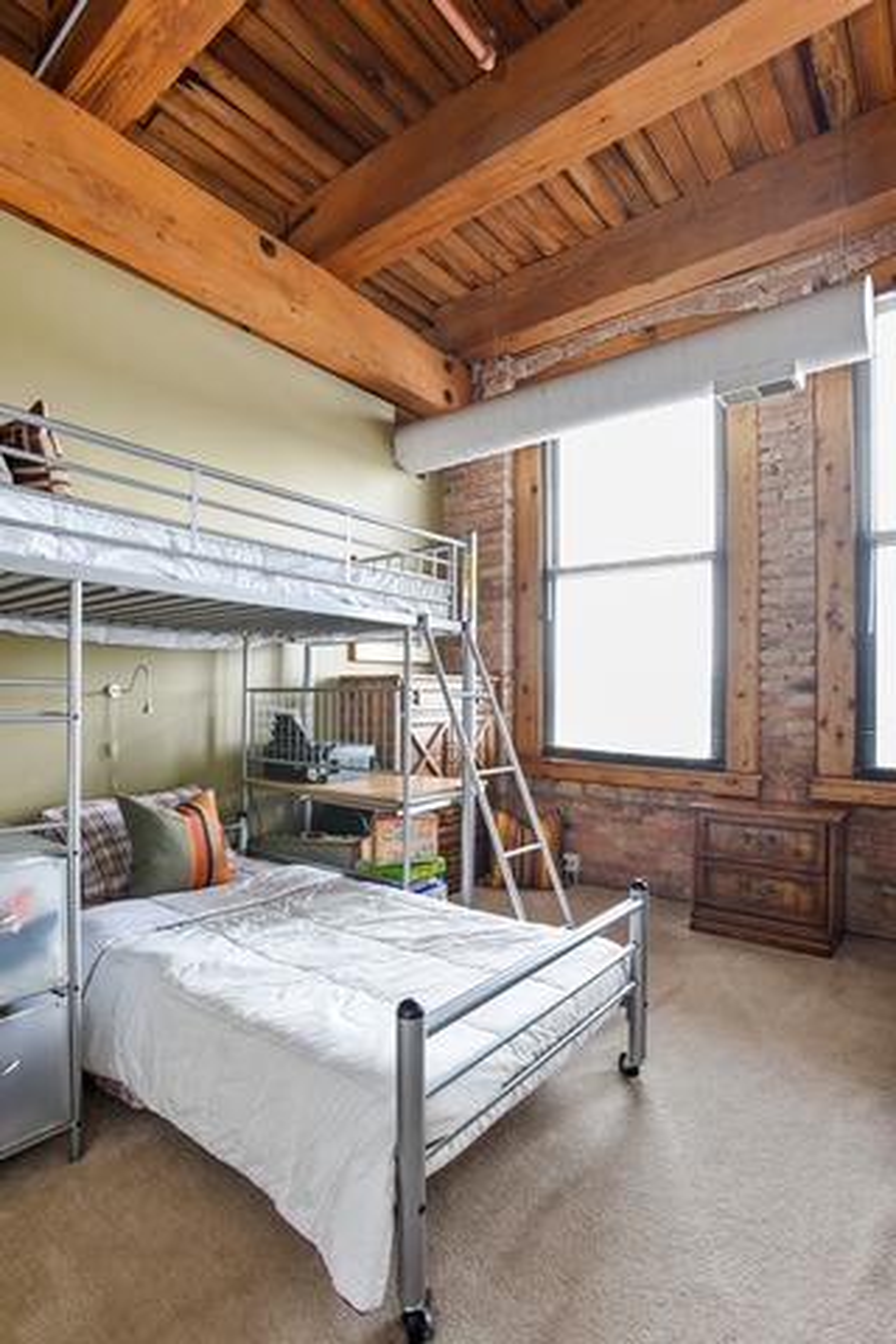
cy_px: 672
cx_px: 448
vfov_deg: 93.3
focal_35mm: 17
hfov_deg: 70.4
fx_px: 635
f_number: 8
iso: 200
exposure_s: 1/6
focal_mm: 17
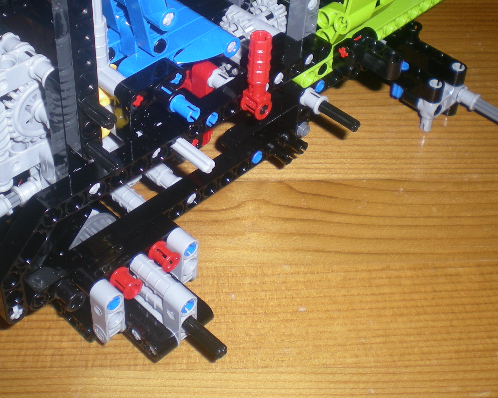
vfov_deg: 25.5
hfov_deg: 31.9
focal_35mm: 59
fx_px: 870
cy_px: 107
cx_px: 198
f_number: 3.1
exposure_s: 1/60
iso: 50
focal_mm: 6.3
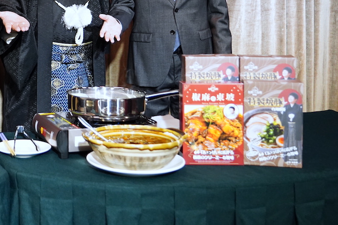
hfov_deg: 27.8
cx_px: 10
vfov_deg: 19.2
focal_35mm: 69
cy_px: 5
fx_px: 647
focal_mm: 34
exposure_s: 1/160
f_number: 4
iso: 3200
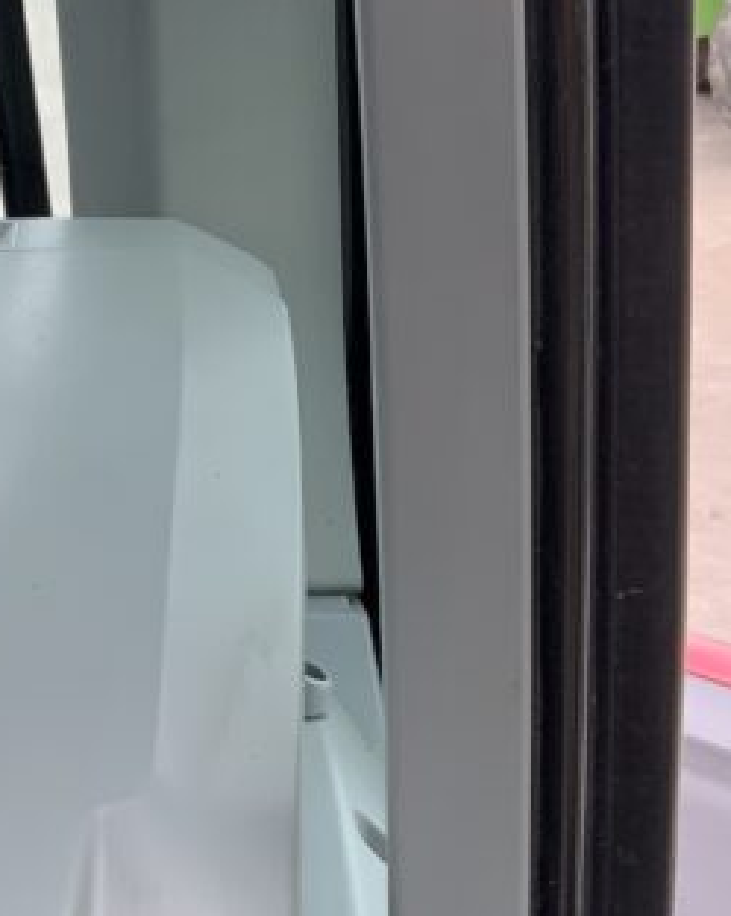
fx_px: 2519
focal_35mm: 93
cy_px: 716
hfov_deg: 15.9
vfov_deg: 20.4
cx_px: -132
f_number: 1.8
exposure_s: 1/216
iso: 16
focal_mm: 3
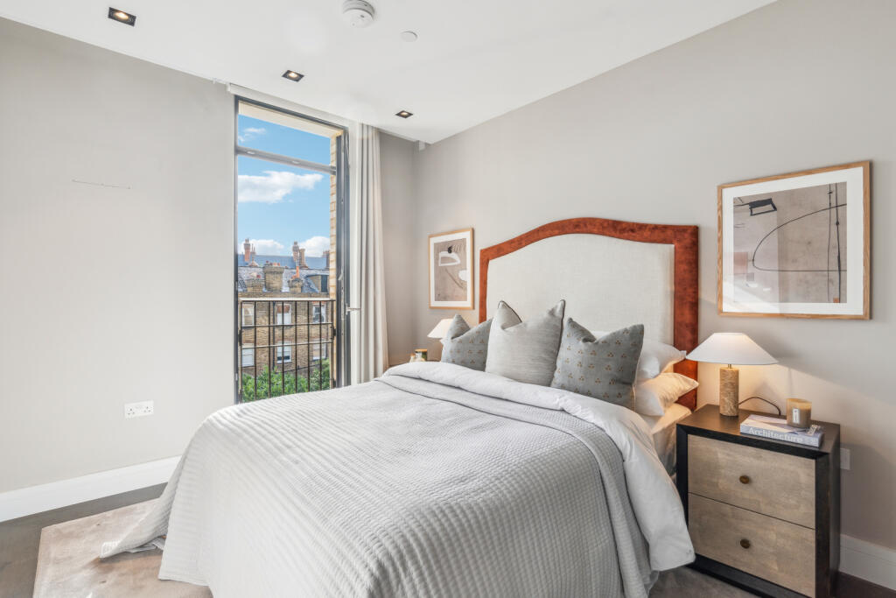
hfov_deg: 96.7
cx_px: 448
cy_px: 299
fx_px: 398
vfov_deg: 73.8
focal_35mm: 16
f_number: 11
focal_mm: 16
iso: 400
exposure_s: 1/80
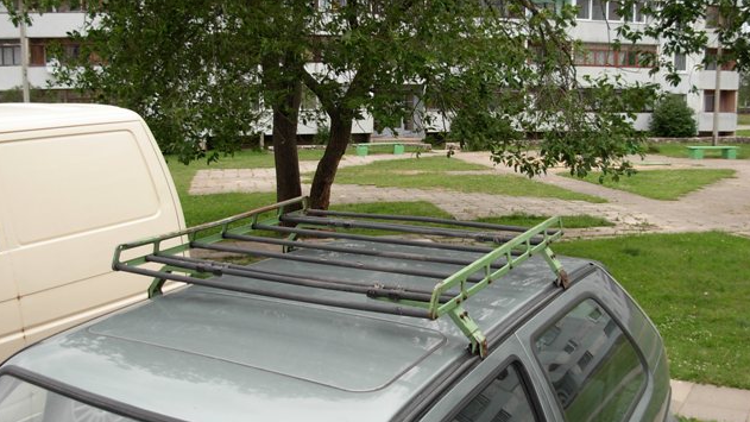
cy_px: 222
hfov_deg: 48.4
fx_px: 835
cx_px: 374
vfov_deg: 28.3
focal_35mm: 42
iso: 79
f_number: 2.9
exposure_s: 1/256
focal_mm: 6.3
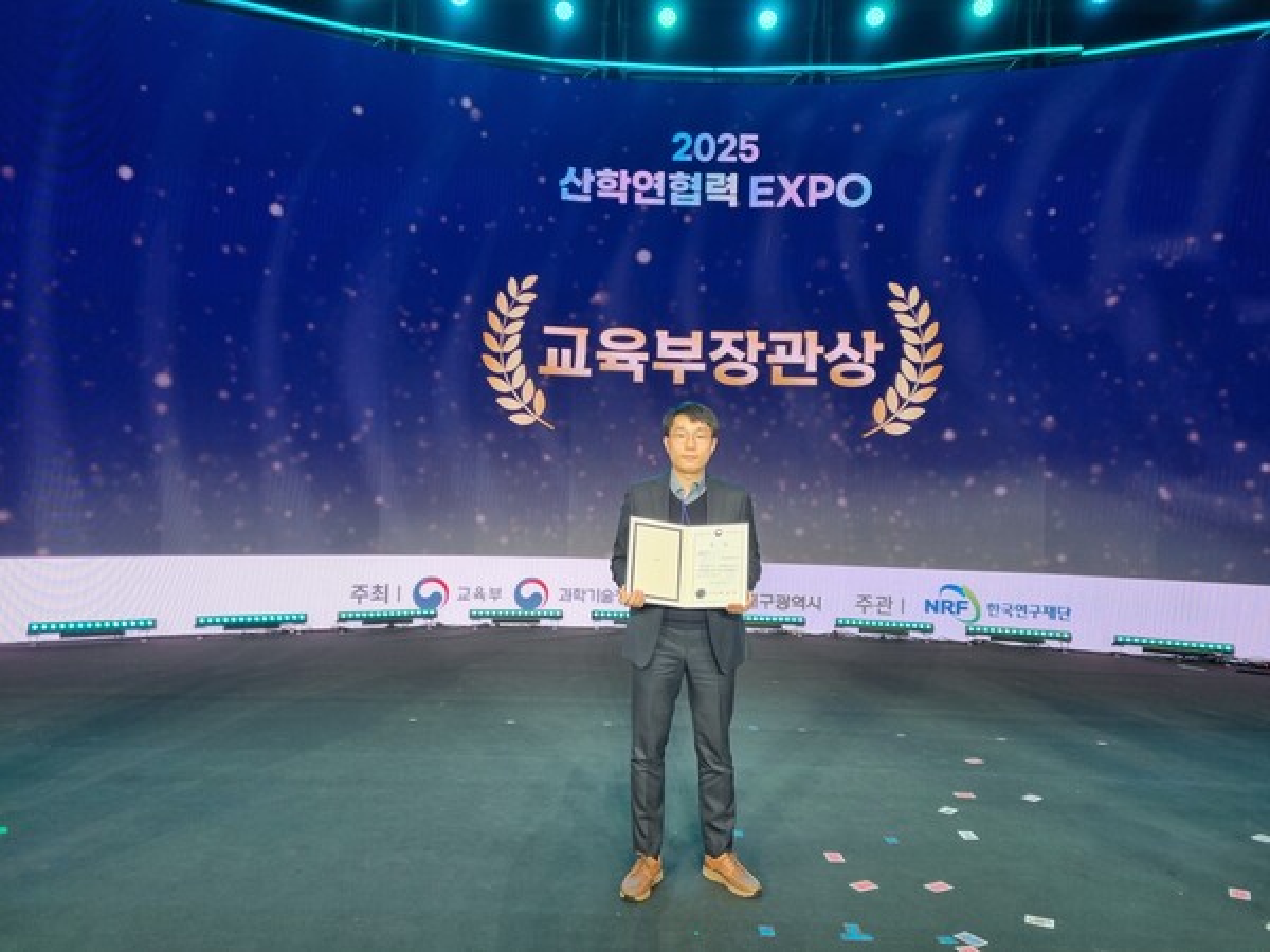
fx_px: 954
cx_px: 635
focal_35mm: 26
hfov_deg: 67.3
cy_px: 476
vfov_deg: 53.1
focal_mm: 5.4
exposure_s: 1/120
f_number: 1.8
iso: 50
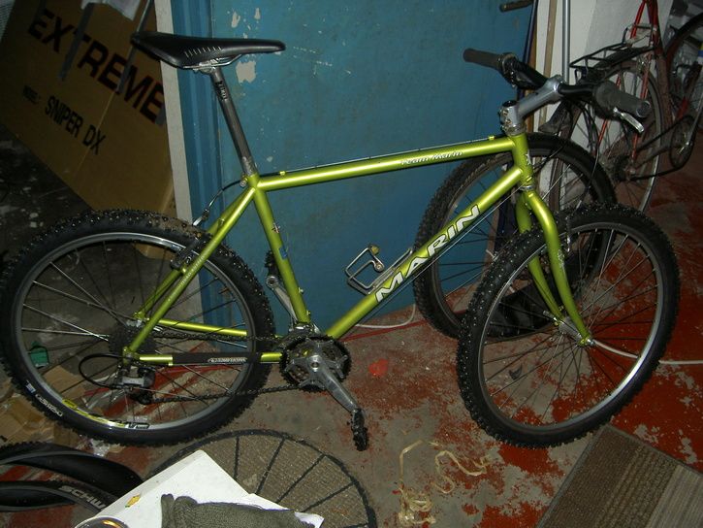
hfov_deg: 47.9
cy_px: 264
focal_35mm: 39
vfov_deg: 36.8
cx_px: 352
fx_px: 792
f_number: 2.8
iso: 100
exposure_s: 1/60
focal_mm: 8
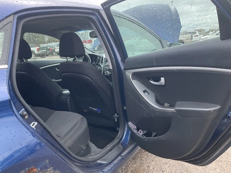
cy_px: 86
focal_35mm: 29
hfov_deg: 61.7
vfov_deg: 48.2
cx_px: 116
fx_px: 194
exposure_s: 1/309
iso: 25
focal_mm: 3
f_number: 1.8
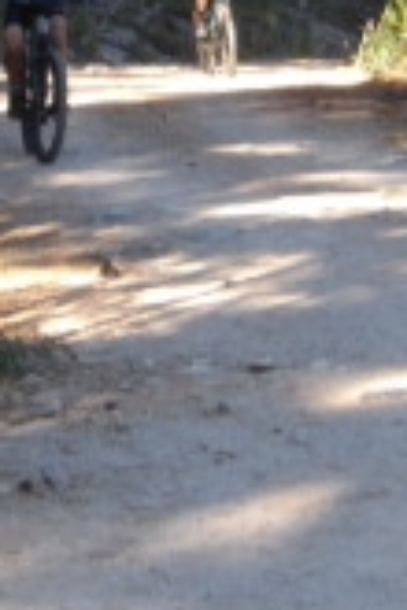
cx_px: 326
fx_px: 3714
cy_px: 67
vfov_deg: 9.4
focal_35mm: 219
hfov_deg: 6.3
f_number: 5.6
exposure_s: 1/49
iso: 100
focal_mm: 15.6
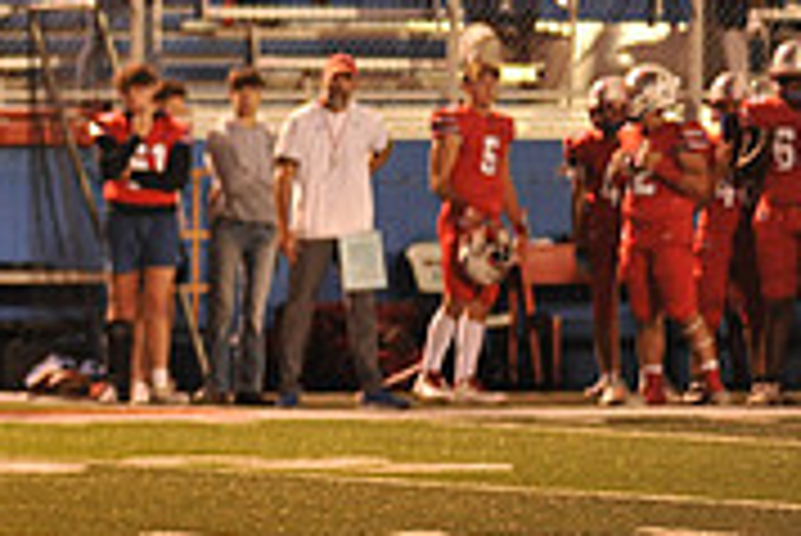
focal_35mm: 504
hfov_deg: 4.1
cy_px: 333
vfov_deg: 2.7
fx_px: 11223
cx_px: -486
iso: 2000
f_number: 2.8
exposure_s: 1/200
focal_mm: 155
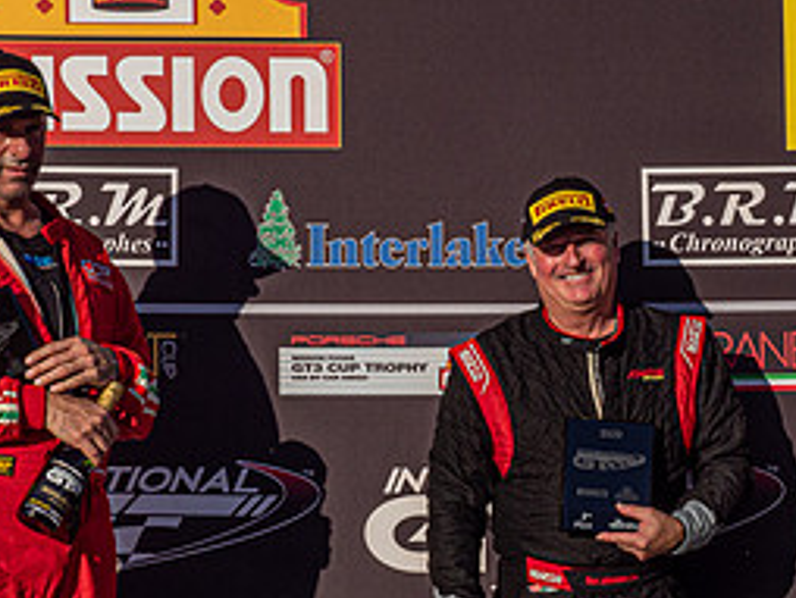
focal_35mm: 114
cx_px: 661
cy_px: 327
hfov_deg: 17.1
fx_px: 2624
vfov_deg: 13.0
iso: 200
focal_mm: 25
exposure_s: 1/160
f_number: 16
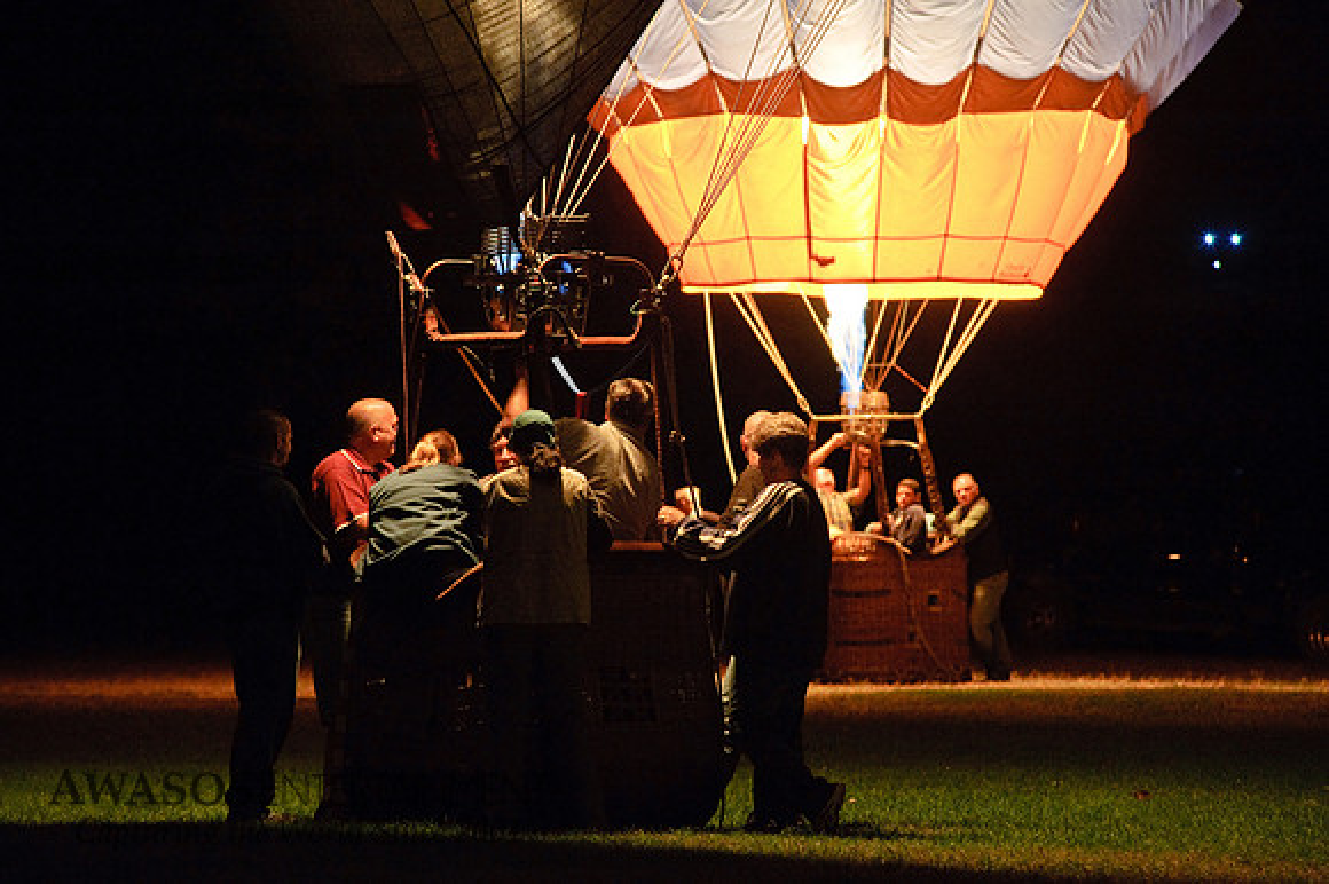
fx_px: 7379
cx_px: 664
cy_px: 442
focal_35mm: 200
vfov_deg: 6.9
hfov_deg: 10.3
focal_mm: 200
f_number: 5.6
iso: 1600
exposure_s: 1/60
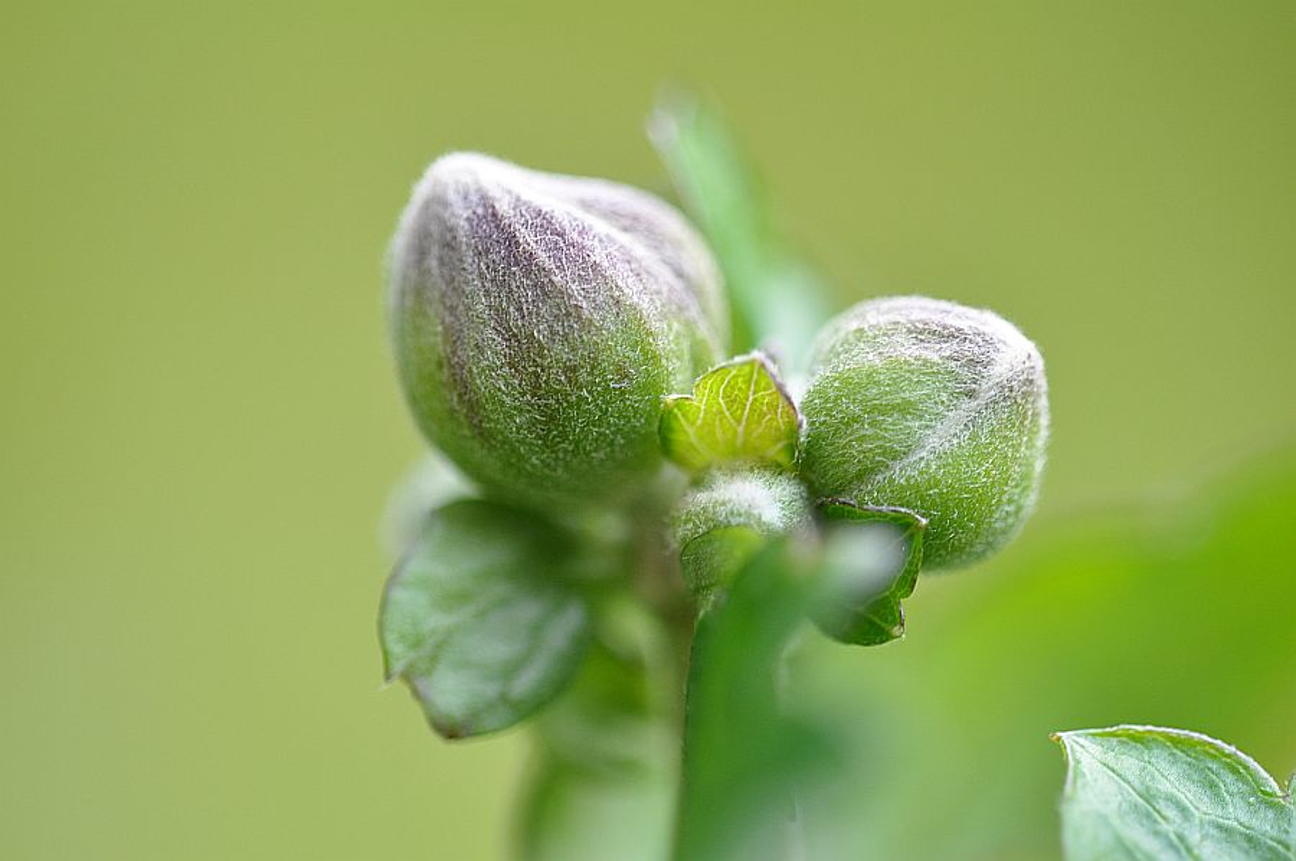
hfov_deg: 9.2
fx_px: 8091
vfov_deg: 6.1
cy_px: 430
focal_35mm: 225
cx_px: 648
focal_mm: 150
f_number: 4.5
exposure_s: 1/125
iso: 400
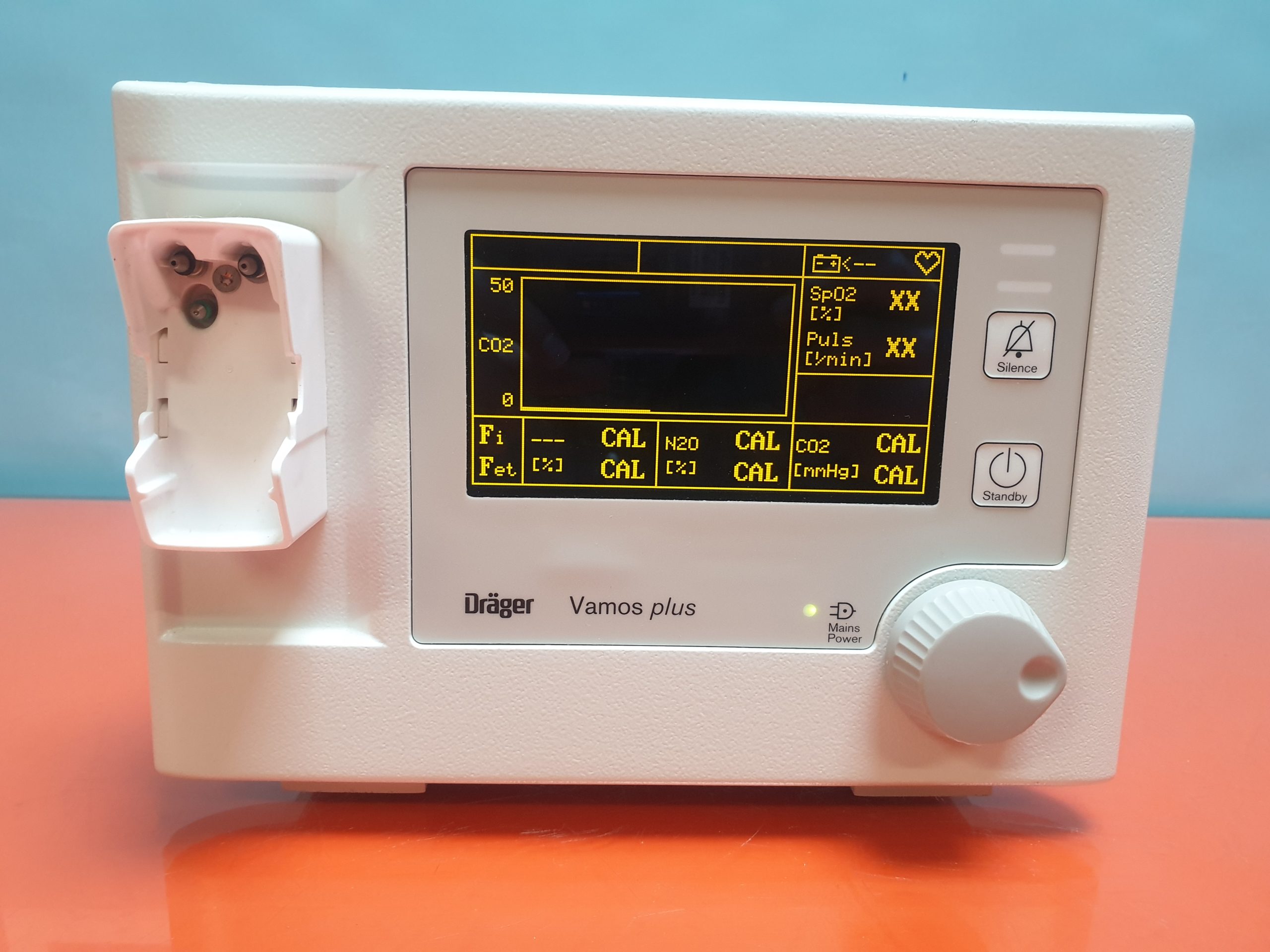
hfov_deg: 67.3
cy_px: 476
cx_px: 635
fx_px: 954
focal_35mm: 26
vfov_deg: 53.1
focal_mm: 4.3
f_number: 2.4
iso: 320
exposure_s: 1/50
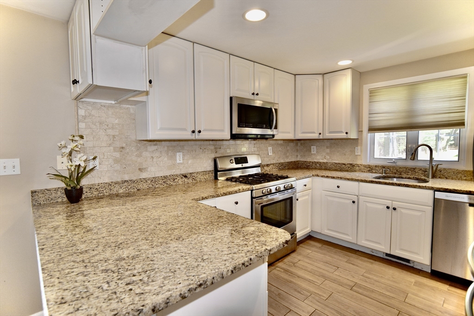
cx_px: 237
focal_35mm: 16
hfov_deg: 95.0
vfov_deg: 72.1
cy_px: 158
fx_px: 217
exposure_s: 1/100
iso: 800
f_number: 5
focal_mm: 11
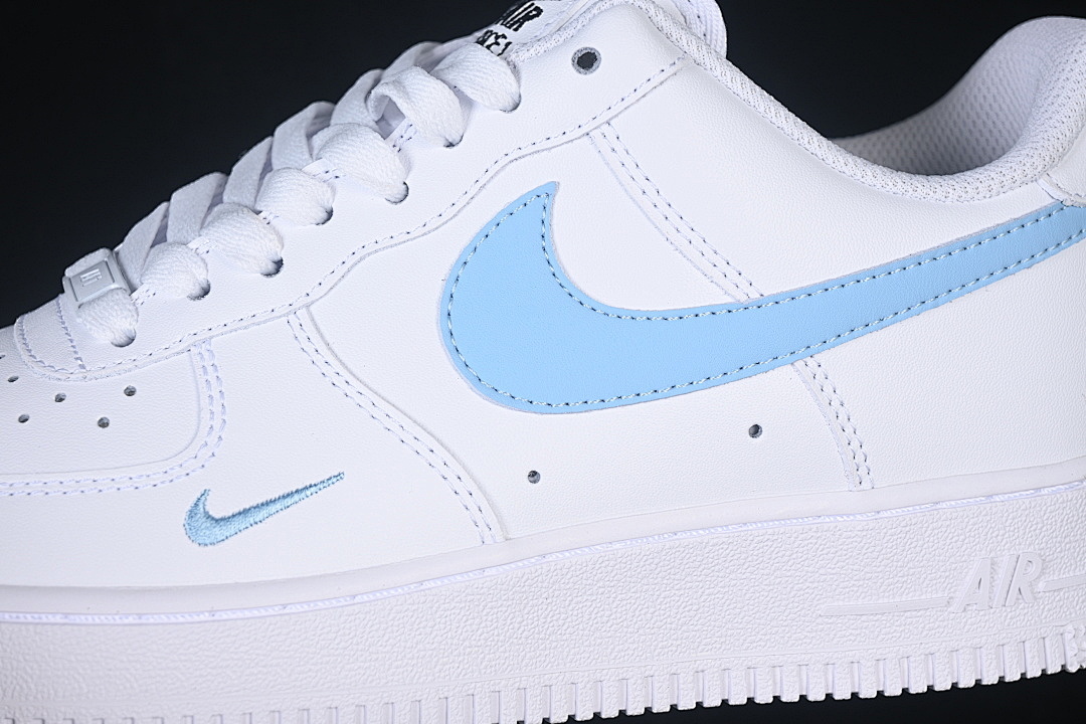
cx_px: 543
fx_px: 2262
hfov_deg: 27.0
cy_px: 362
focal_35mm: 75
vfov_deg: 18.2
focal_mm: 50
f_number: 7.1
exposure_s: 1/80
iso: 160
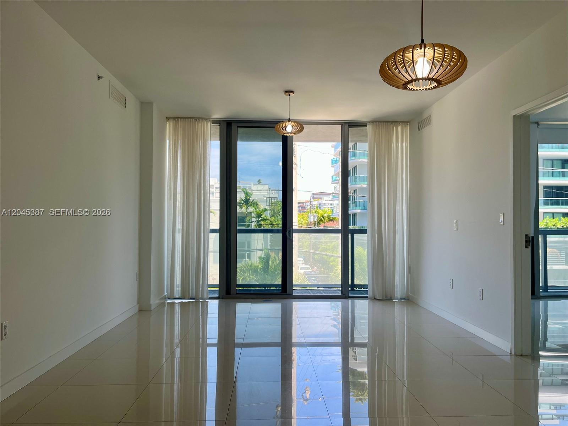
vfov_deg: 53.1
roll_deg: +0.0
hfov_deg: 67.3
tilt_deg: +0.7
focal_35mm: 26
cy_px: 213
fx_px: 427
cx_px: 284
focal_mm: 5.1
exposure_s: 1/269
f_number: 1.6
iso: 50
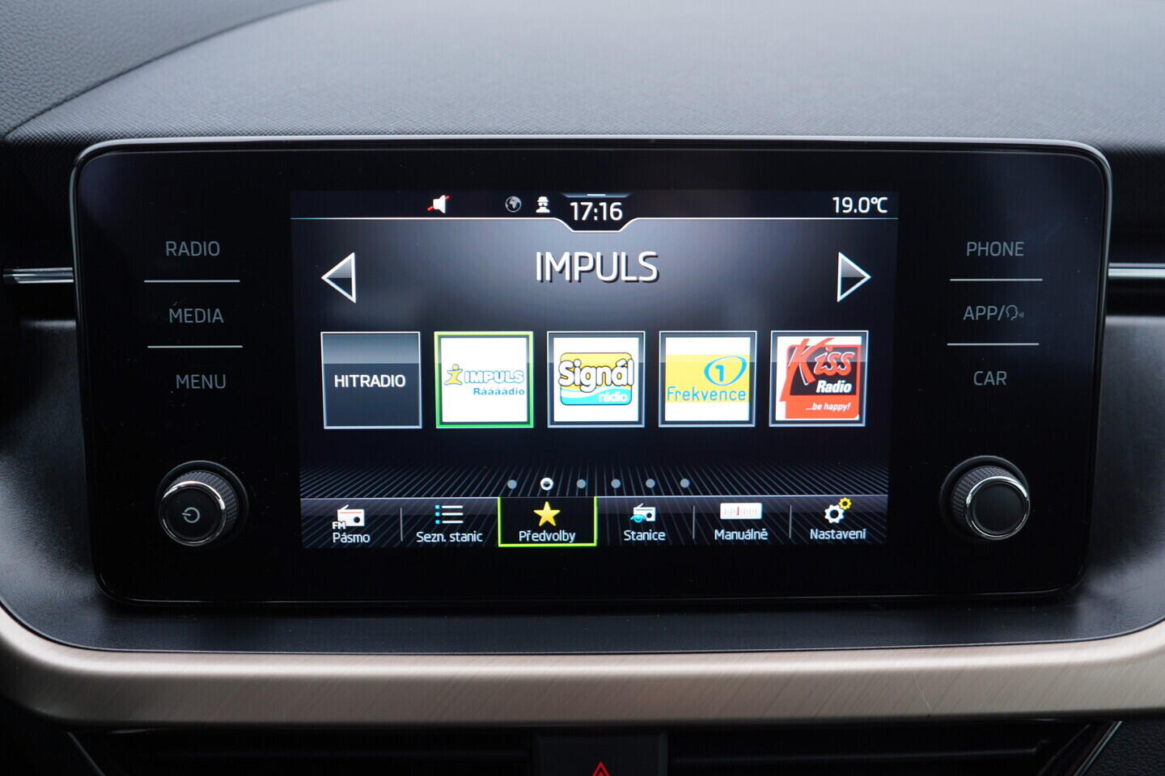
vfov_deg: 36.9
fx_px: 1165
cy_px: 388
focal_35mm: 36
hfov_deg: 53.1
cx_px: 582
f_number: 2.8
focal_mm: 24
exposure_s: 1/40
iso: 125
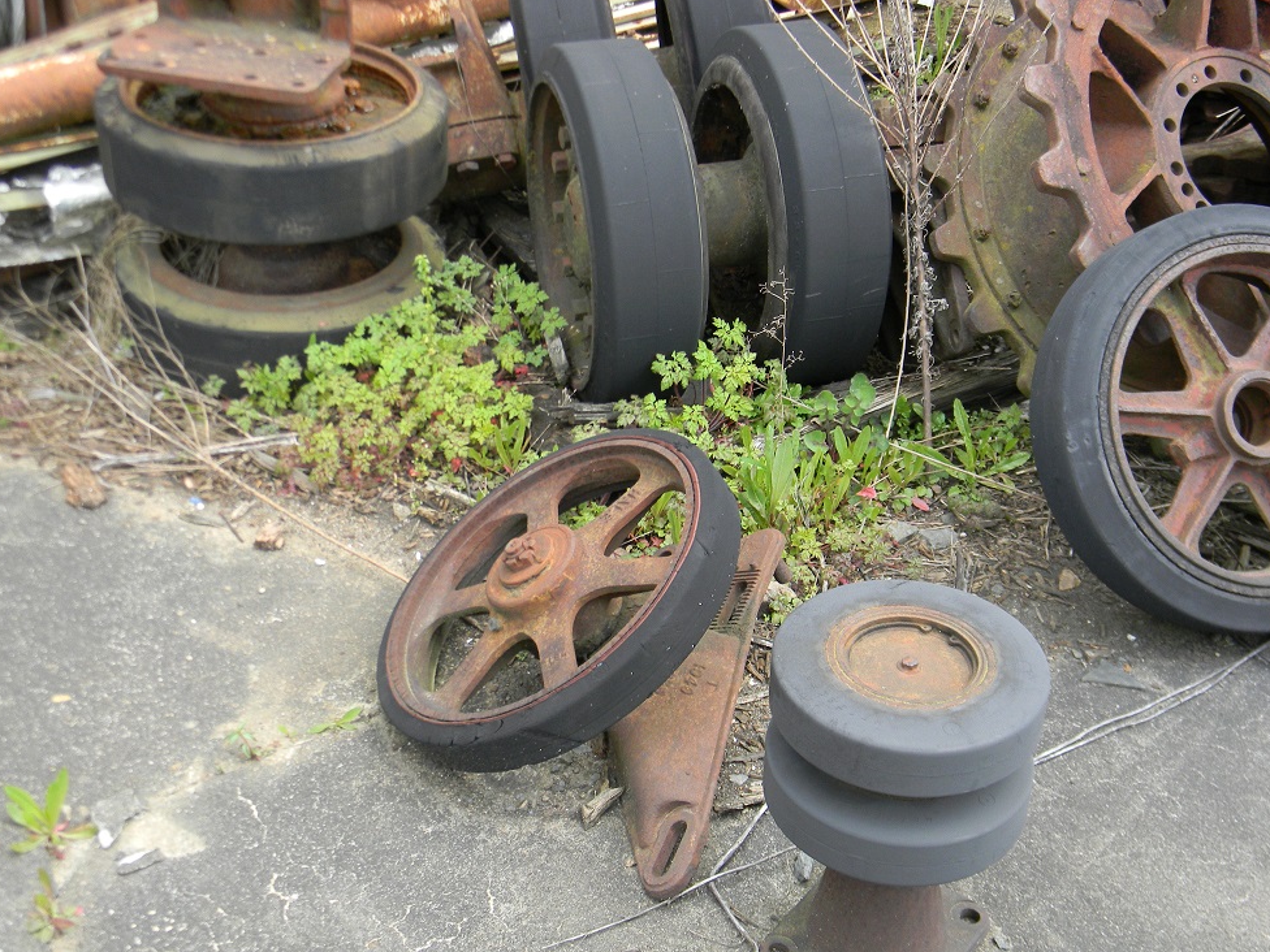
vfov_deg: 34.3
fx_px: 1541
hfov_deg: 44.8
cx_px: 636
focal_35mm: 42
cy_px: 484
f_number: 3.8
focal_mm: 7.3
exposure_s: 1/124
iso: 129
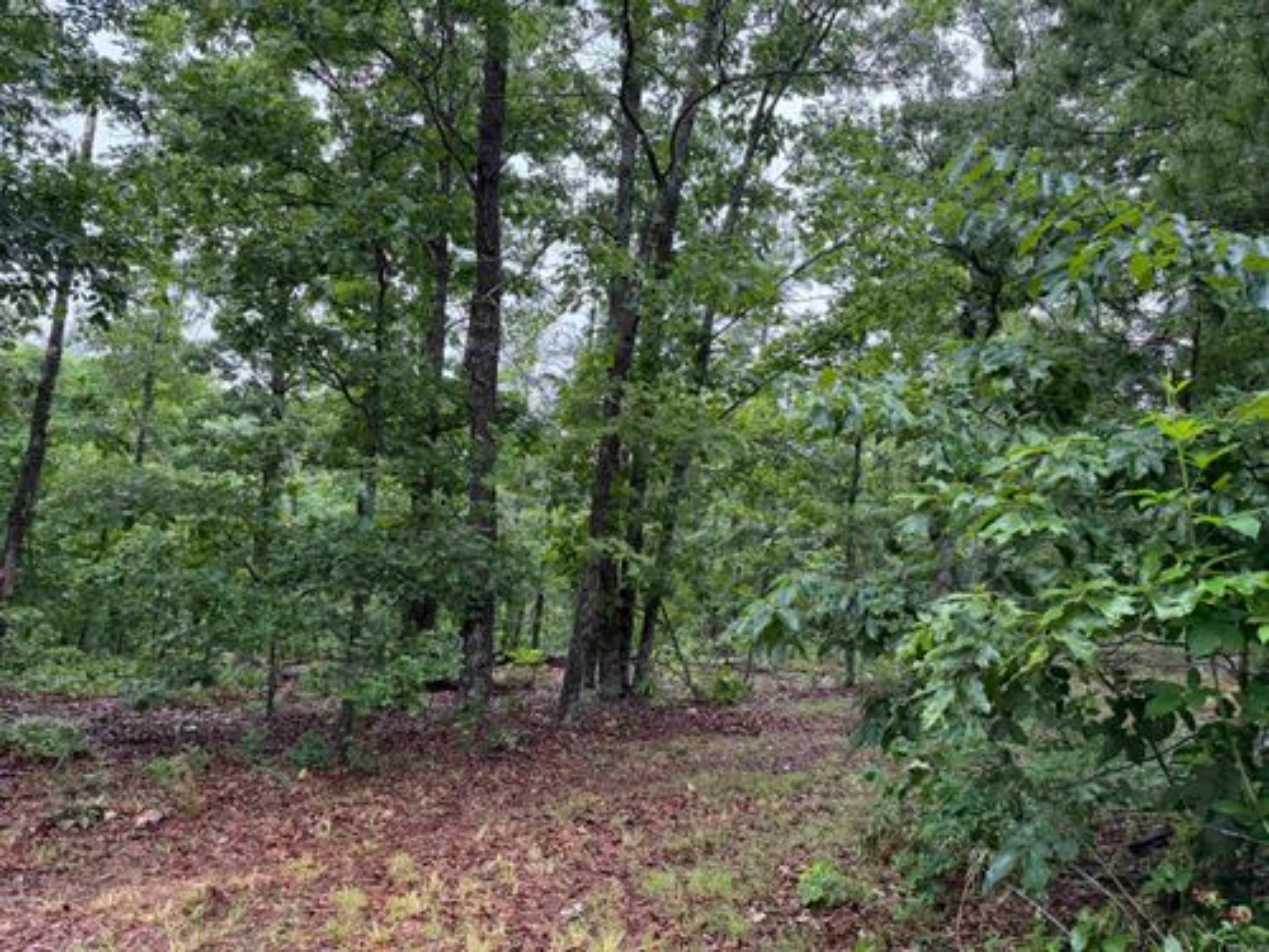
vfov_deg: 56.8
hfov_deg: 71.6
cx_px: 634
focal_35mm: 24
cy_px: 476
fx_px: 880
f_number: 1.78
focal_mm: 6.76
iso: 160
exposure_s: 1/126
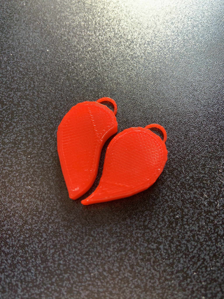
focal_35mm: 26
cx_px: 112
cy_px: 150
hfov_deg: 53.1
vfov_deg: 67.3
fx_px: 224
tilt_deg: -69.6
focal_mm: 4.25
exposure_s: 1/60
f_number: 1.8
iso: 100
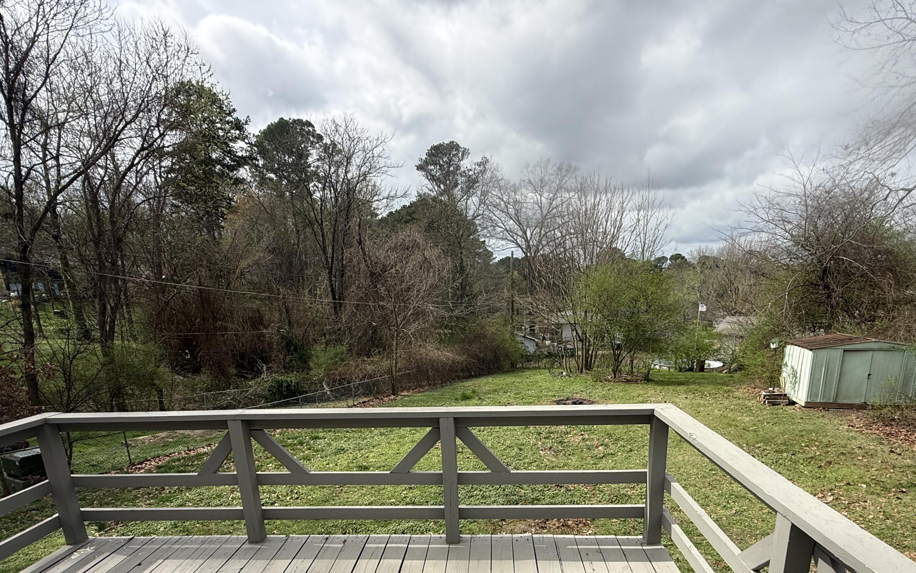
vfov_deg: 56.7
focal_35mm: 20
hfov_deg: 85.0
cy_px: 430
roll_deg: +0.8
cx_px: 481
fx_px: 499
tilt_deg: -15.5
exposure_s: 1/1572
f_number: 2.2
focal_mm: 2.22
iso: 50
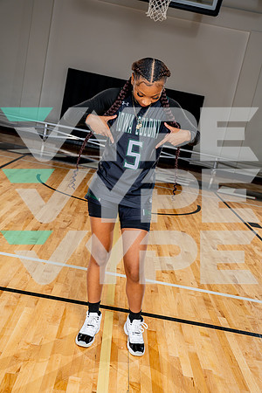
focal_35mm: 40
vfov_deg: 48.5
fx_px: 437
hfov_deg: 33.4
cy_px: 196
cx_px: 131
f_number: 5.6
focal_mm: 40
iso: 200
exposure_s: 1/250
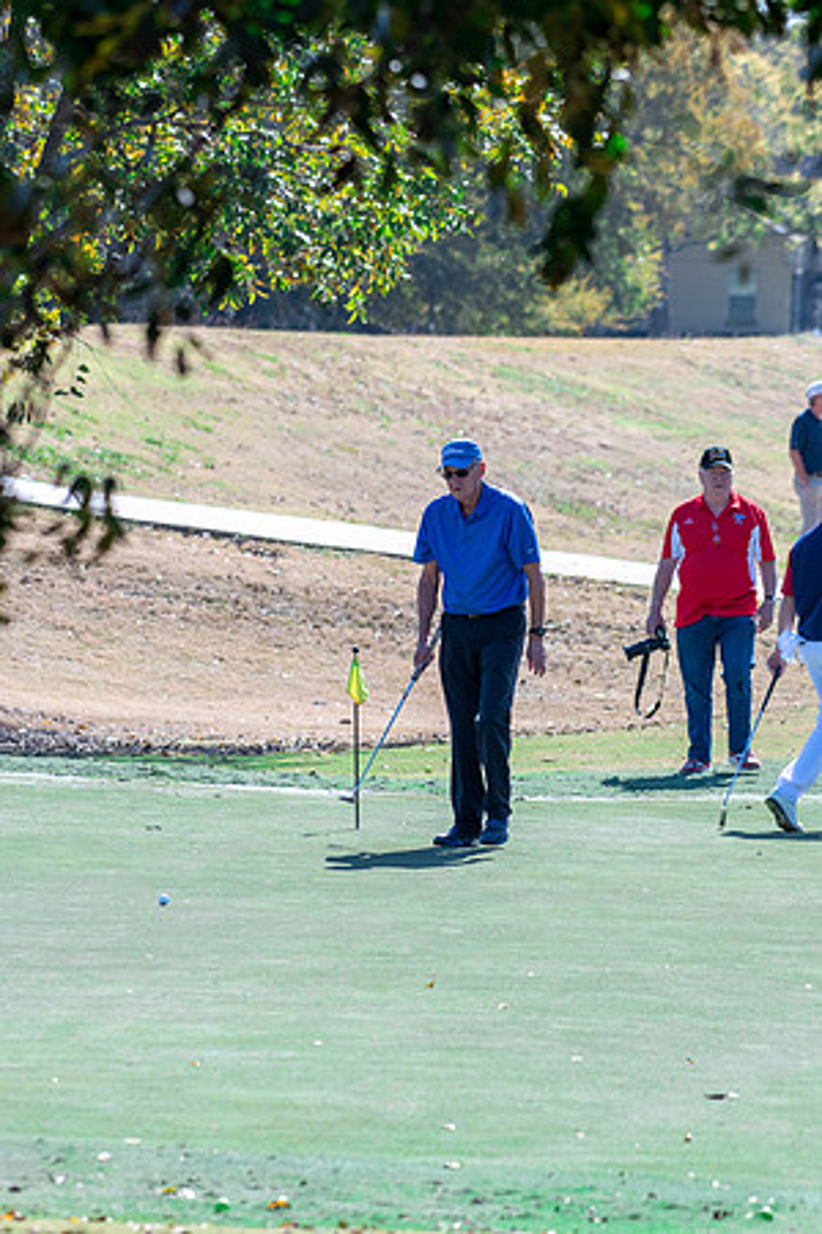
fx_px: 10274
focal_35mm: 300
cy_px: 617
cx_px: 411
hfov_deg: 4.6
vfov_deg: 6.9
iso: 400
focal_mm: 200
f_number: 5.6
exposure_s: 1/1250
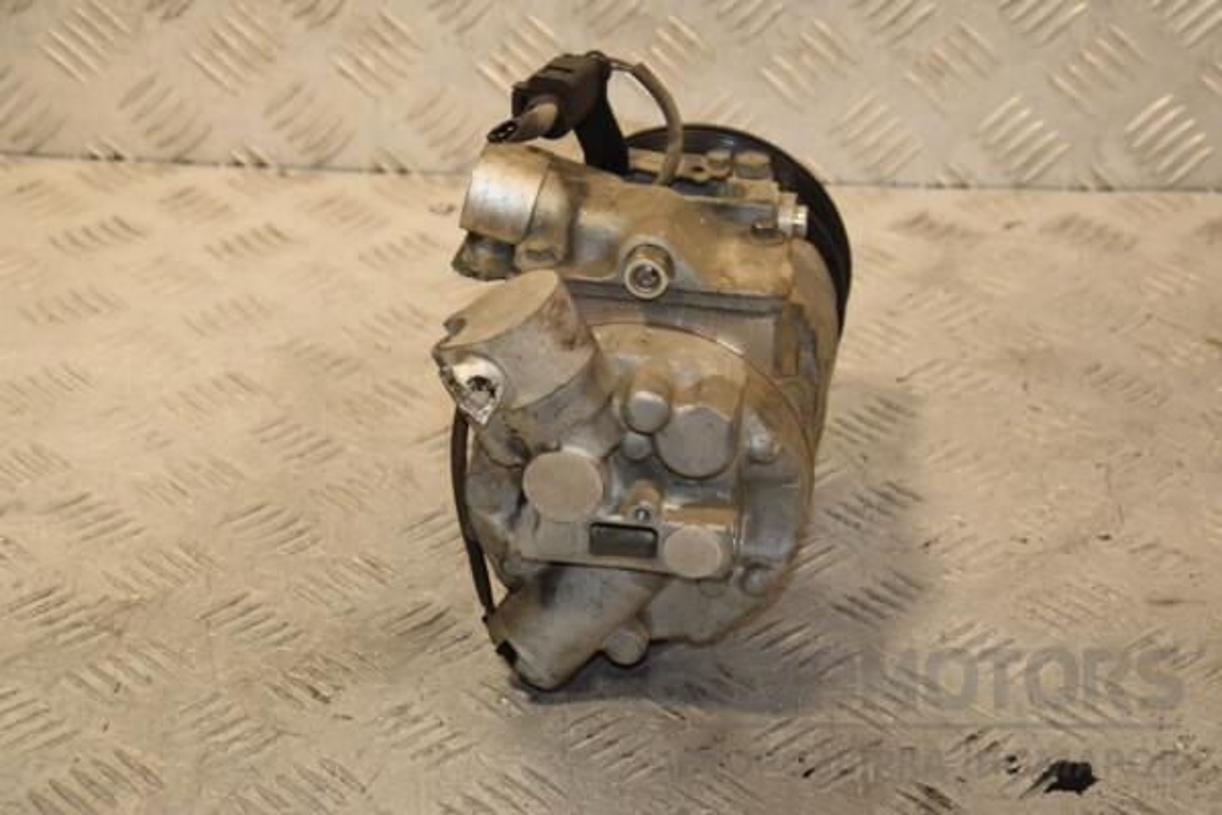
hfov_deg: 21.9
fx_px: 3157
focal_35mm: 93
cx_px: 611
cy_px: 408
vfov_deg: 14.7
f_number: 7.1
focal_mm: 62
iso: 800
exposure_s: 1/200
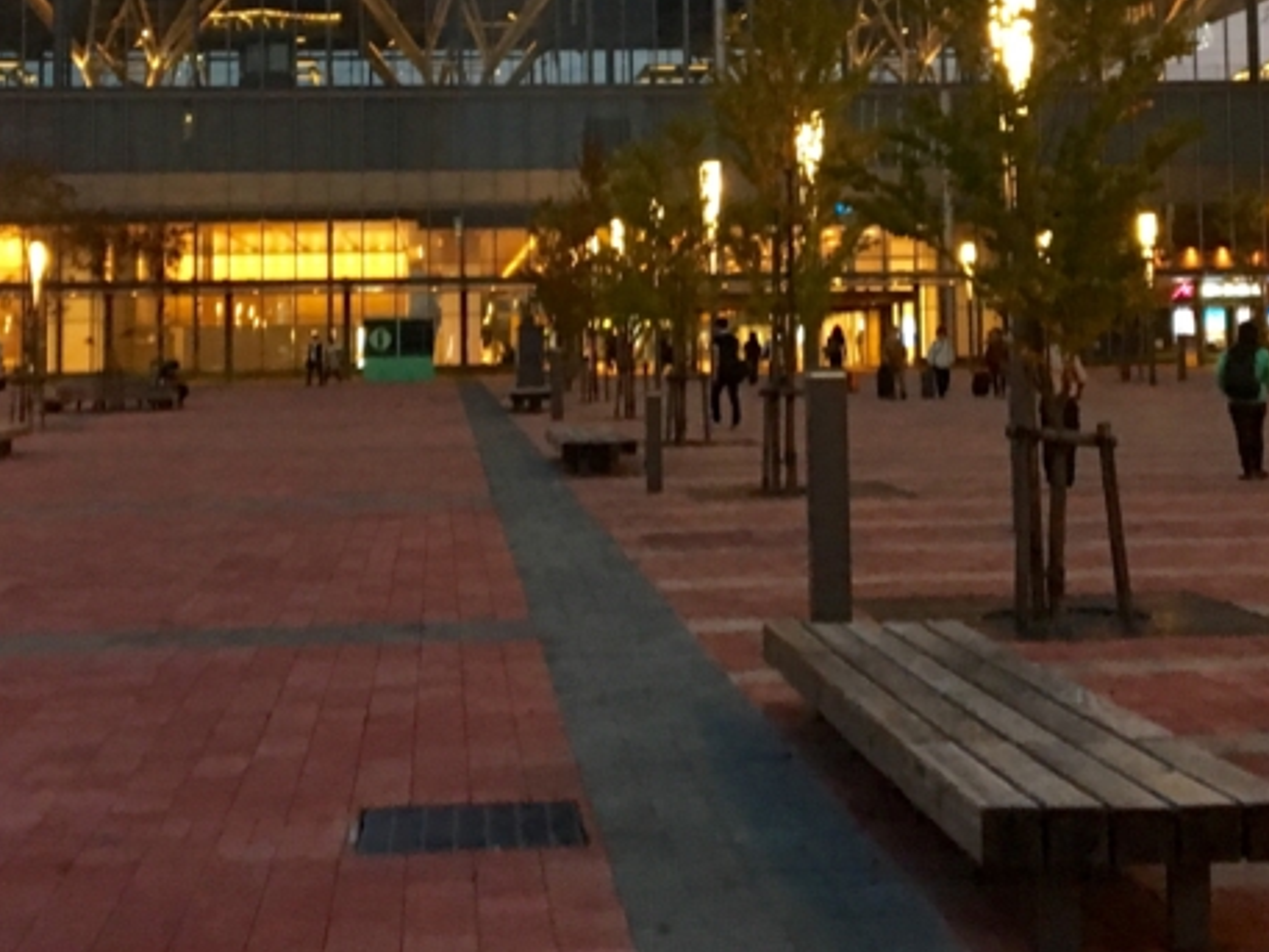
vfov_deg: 22.2
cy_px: 158
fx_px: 2383
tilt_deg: +6.4
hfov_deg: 29.8
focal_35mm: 65
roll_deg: +1.0
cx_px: 658
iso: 160
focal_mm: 4.15
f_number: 2.2
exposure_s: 1/30
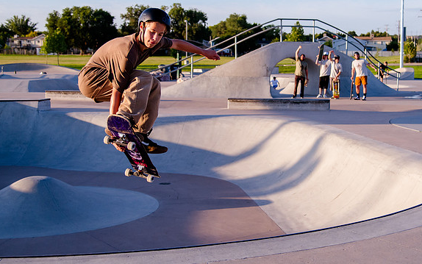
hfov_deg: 32.8
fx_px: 713
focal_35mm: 62
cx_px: 270
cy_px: 95
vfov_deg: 20.9
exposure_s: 1/3200
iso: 1000
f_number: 4
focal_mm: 38
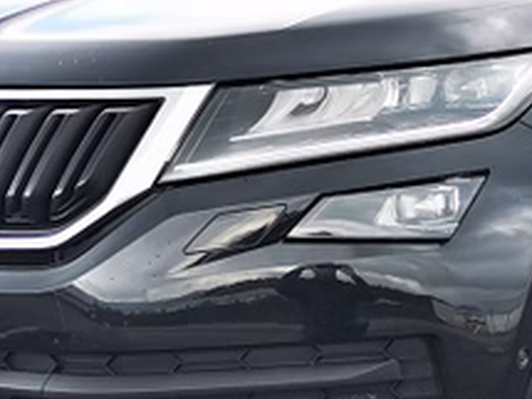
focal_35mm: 149
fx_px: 2289
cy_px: 173
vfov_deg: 9.9
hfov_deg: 13.1
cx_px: 525
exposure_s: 1/440
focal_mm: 5.58
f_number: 1.8
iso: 50
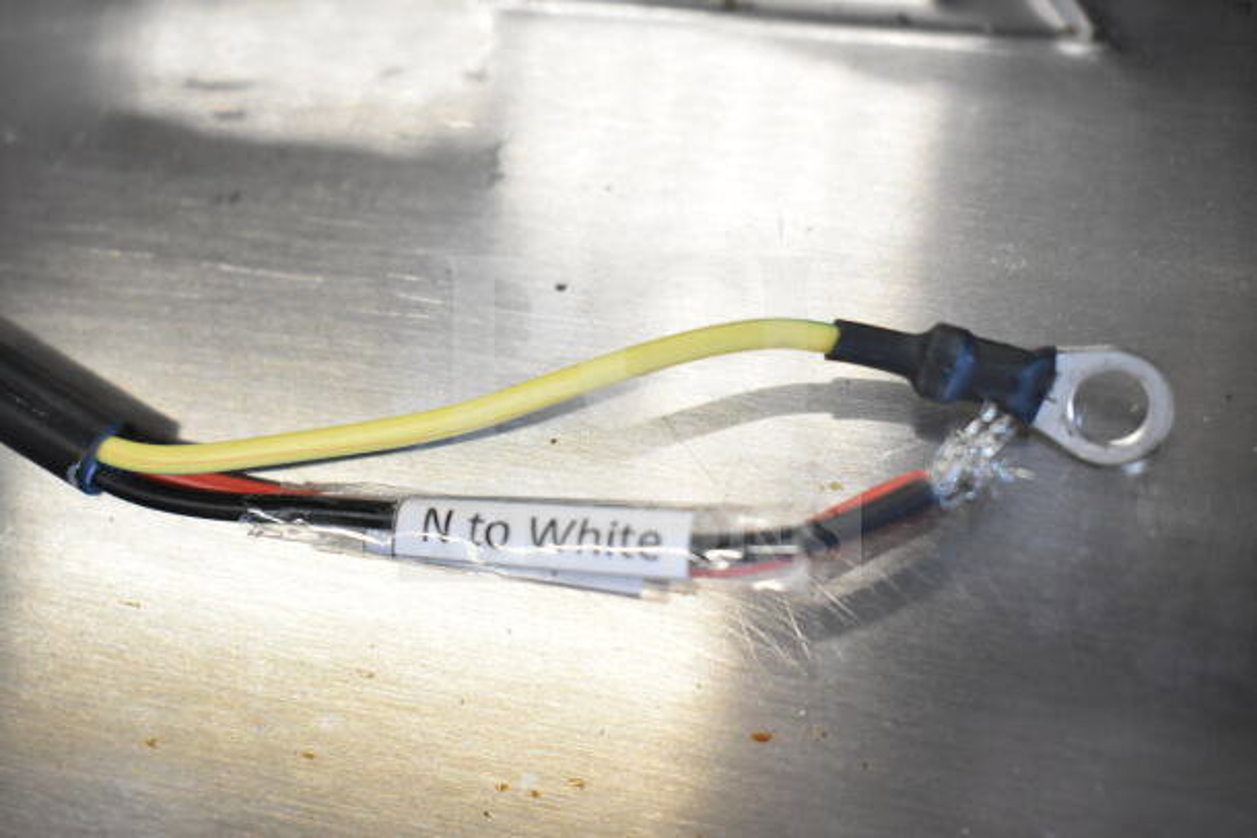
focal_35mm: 48
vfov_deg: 28.1
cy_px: 419
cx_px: 628
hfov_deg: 41.1
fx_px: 1676
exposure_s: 1/60
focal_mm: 32
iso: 1600
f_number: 4.5
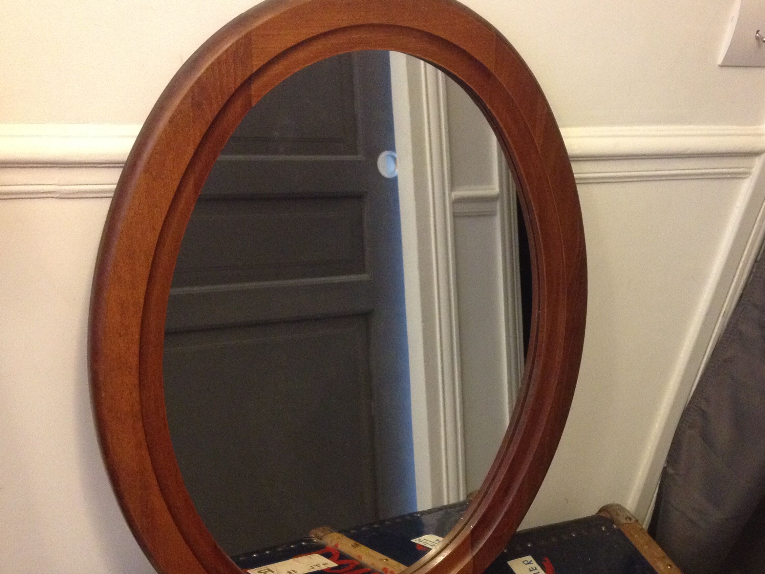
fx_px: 1083
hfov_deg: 38.7
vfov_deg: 29.6
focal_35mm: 49
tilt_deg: -31.2
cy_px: 332
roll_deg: -13.5
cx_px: 463
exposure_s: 1/20
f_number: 2.4
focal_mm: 4.28
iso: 320
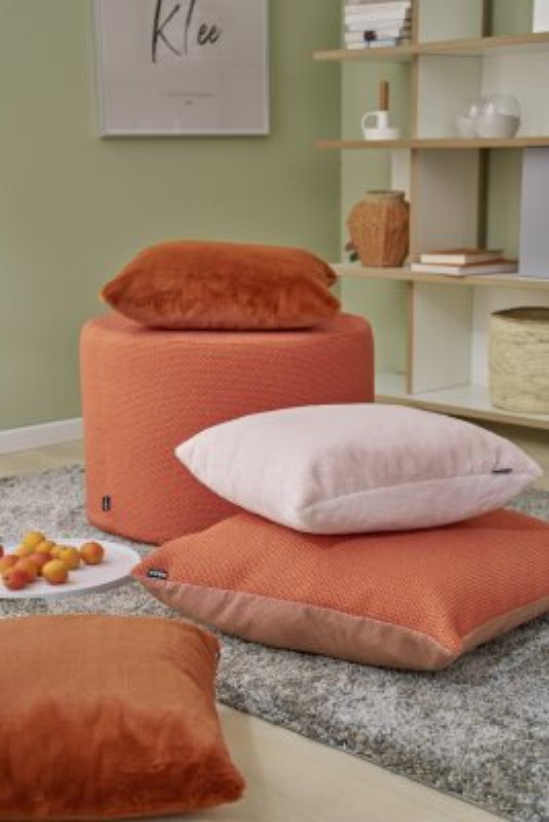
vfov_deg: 31.4
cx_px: 274
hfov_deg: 21.3
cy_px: 411
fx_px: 1463
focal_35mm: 64
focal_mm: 64
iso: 640
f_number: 6.3
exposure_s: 1/100
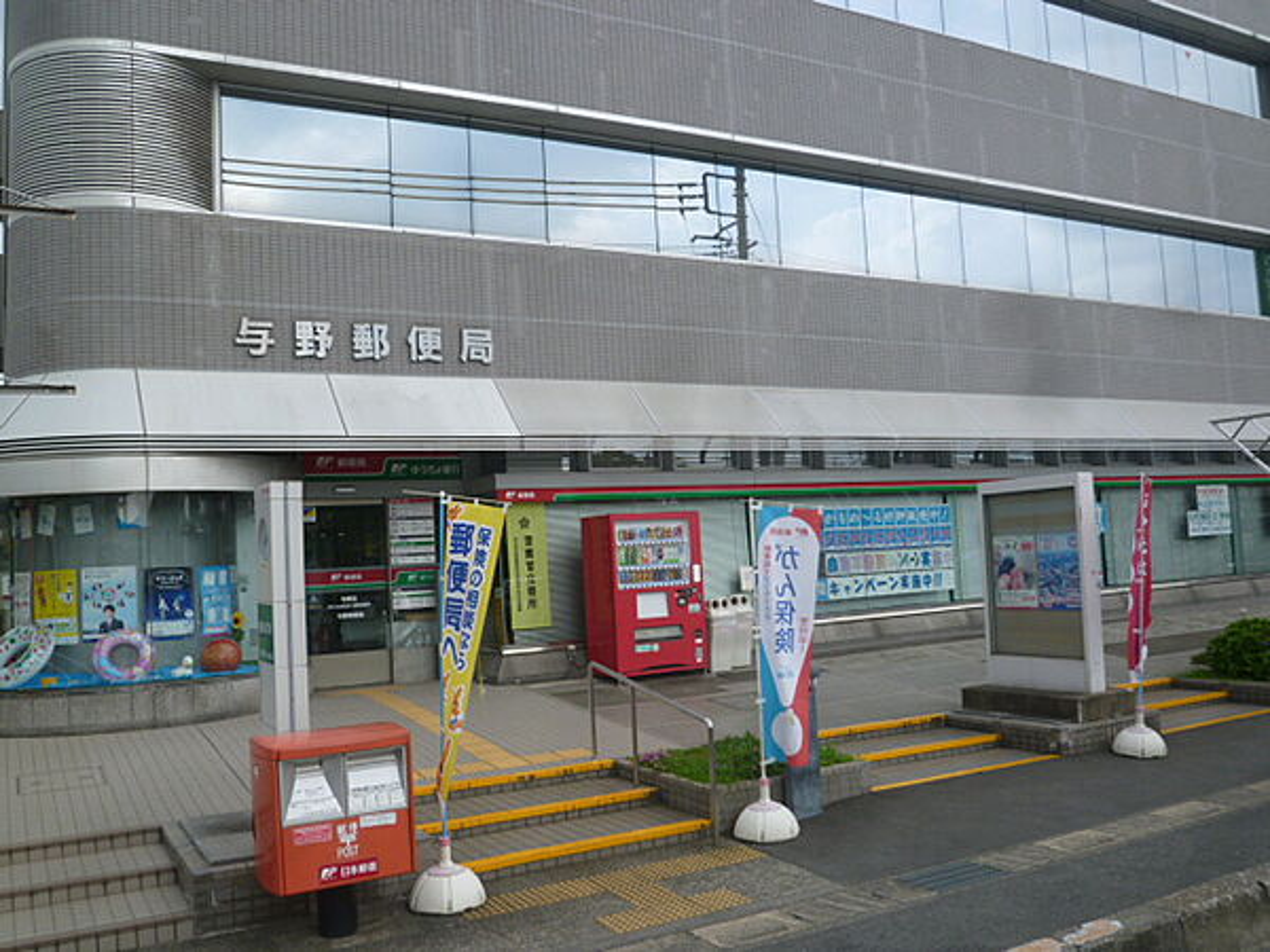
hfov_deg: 58.4
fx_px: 1137
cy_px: 476
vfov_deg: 45.4
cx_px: 635
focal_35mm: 31
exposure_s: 1/400
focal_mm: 5.5
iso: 80
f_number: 4
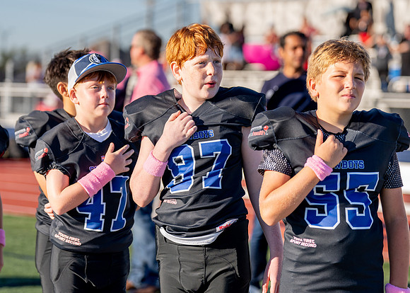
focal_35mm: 132
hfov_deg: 15.2
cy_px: 125
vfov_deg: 10.9
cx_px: 196
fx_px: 1540
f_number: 2.8
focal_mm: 108
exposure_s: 1/2000
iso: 160
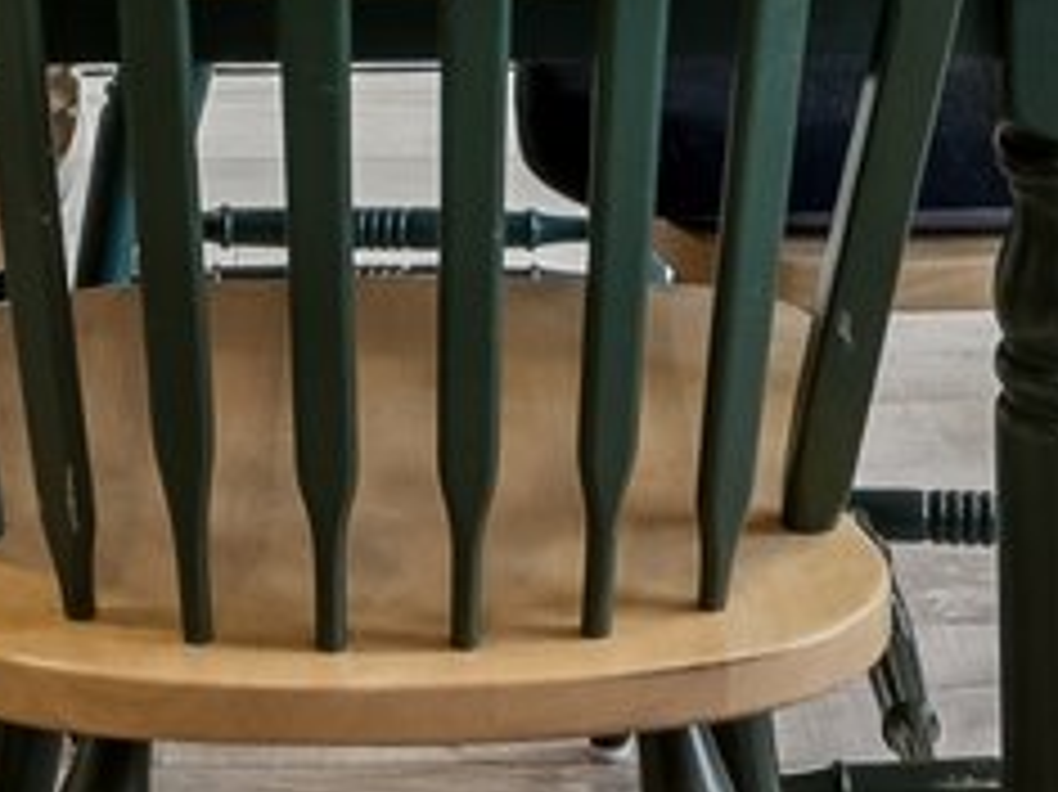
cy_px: -1195
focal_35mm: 134
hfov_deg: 14.7
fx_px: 4093
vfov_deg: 9.6
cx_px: 365
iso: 200
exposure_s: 1/15
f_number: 8
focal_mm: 16
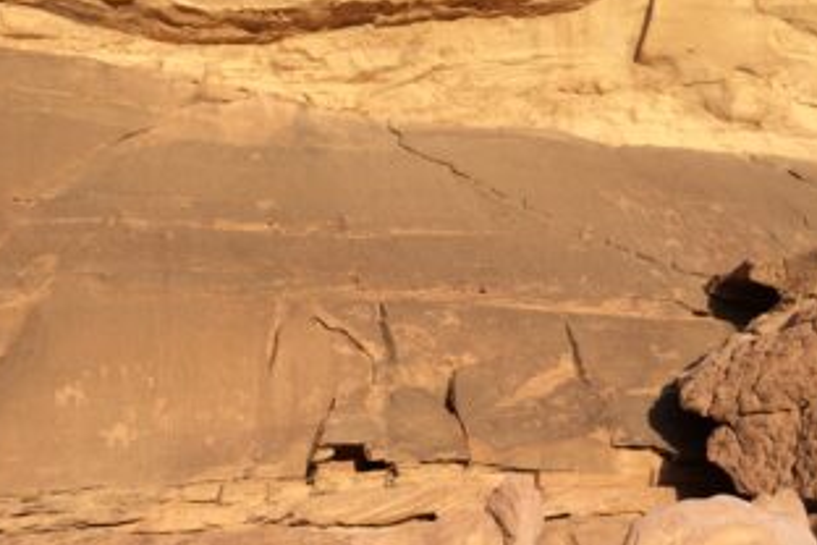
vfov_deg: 33.3
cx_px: 369
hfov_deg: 48.4
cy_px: 330
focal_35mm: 40
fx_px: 908
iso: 32
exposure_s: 1/1414
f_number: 2.2
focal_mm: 4.12
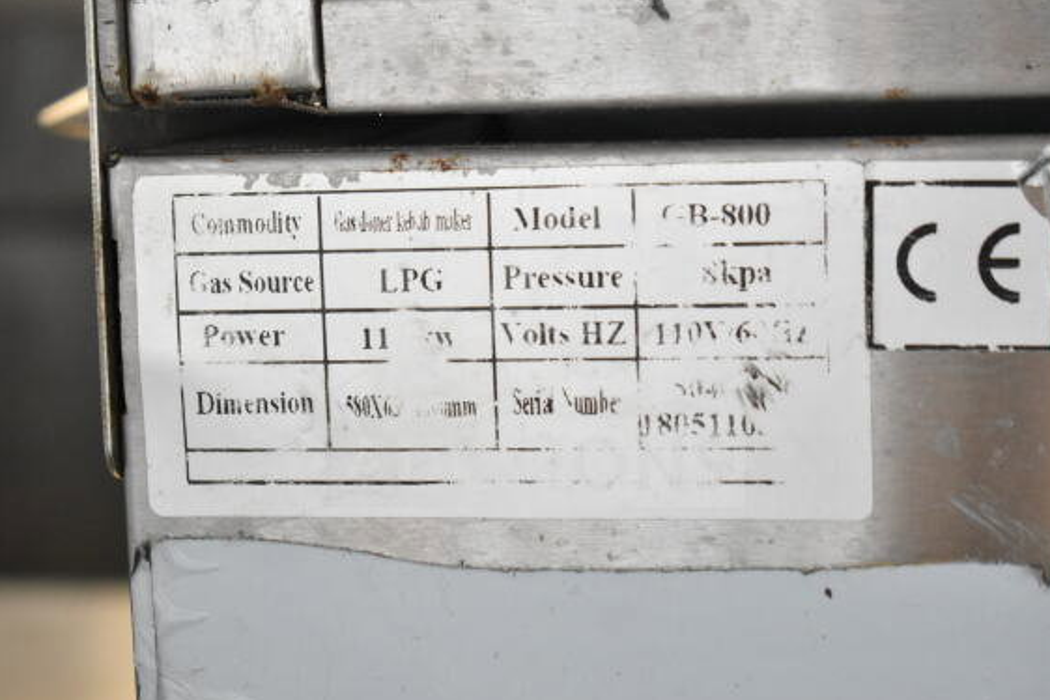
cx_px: 534
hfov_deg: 22.7
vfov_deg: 15.3
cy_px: 359
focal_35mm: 90
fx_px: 2612
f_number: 5.6
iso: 4000
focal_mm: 55
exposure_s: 1/100
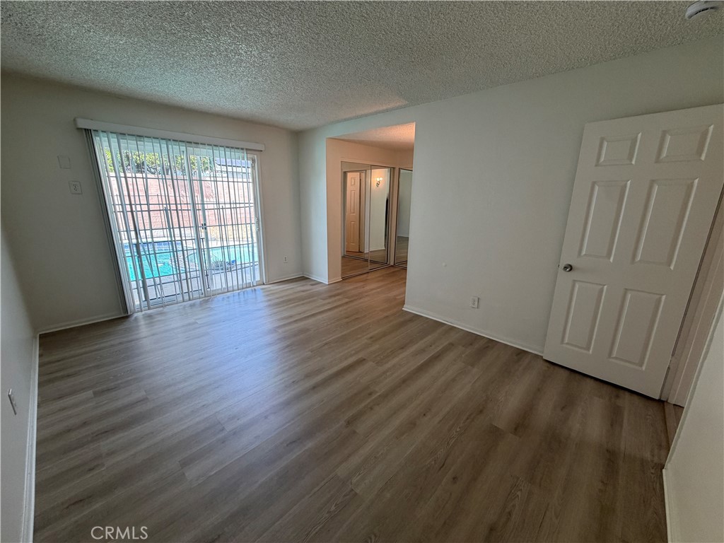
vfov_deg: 85.7
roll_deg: -0.6
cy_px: 272
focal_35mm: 14
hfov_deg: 102.1
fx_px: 293
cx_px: 362
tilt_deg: -15.2
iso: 125
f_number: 2.2
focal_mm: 2.22
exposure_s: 1/120
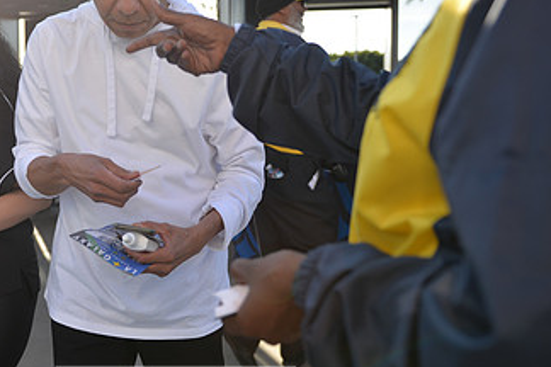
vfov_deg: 31.0
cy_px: 135
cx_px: 175
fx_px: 658
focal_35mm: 43
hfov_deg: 44.6
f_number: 2.8
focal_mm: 24
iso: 100
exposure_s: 1/800
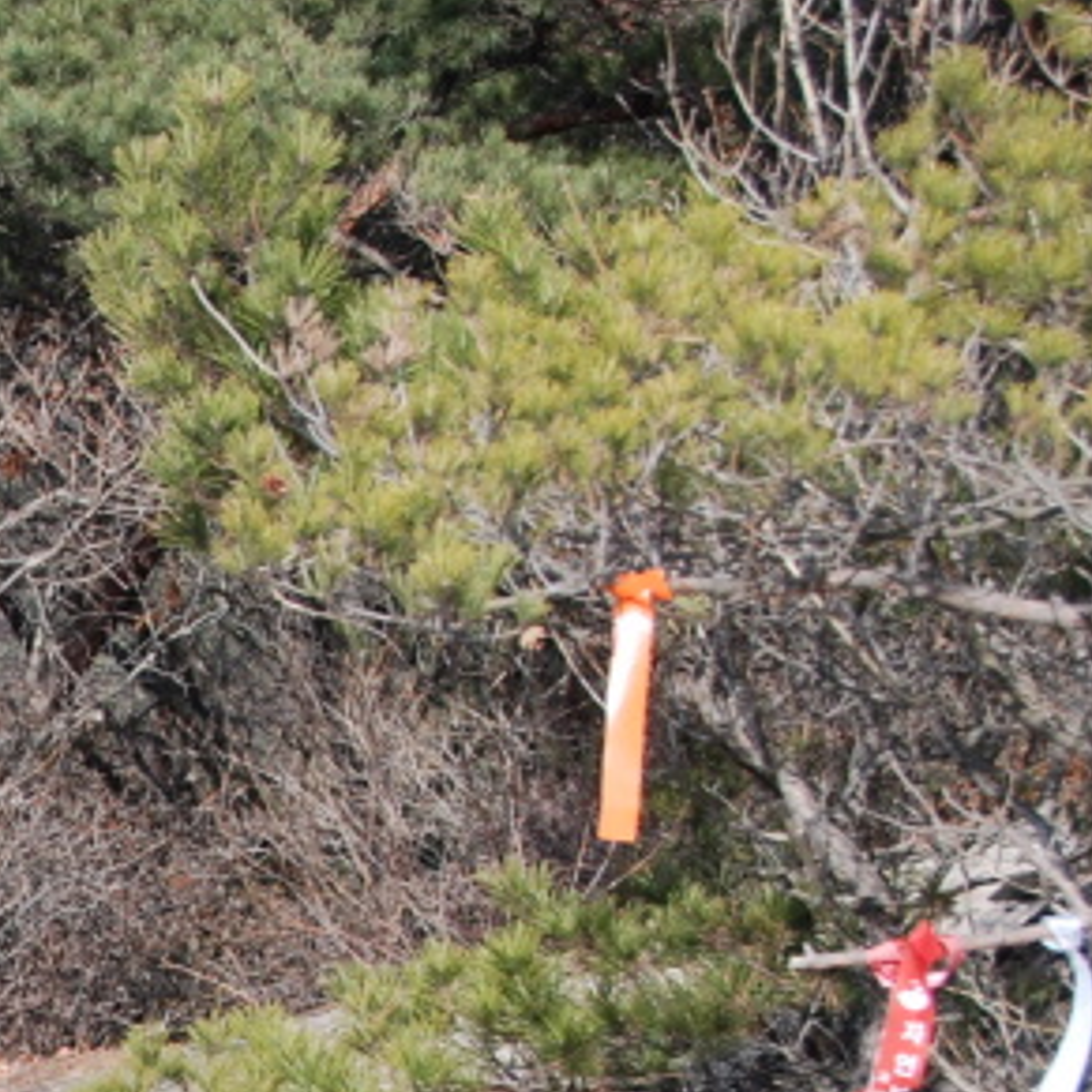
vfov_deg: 10.9
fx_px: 5621
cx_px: -687
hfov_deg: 10.6
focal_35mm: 158
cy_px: 1278
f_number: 7.1
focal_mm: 35
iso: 100
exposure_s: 1/200
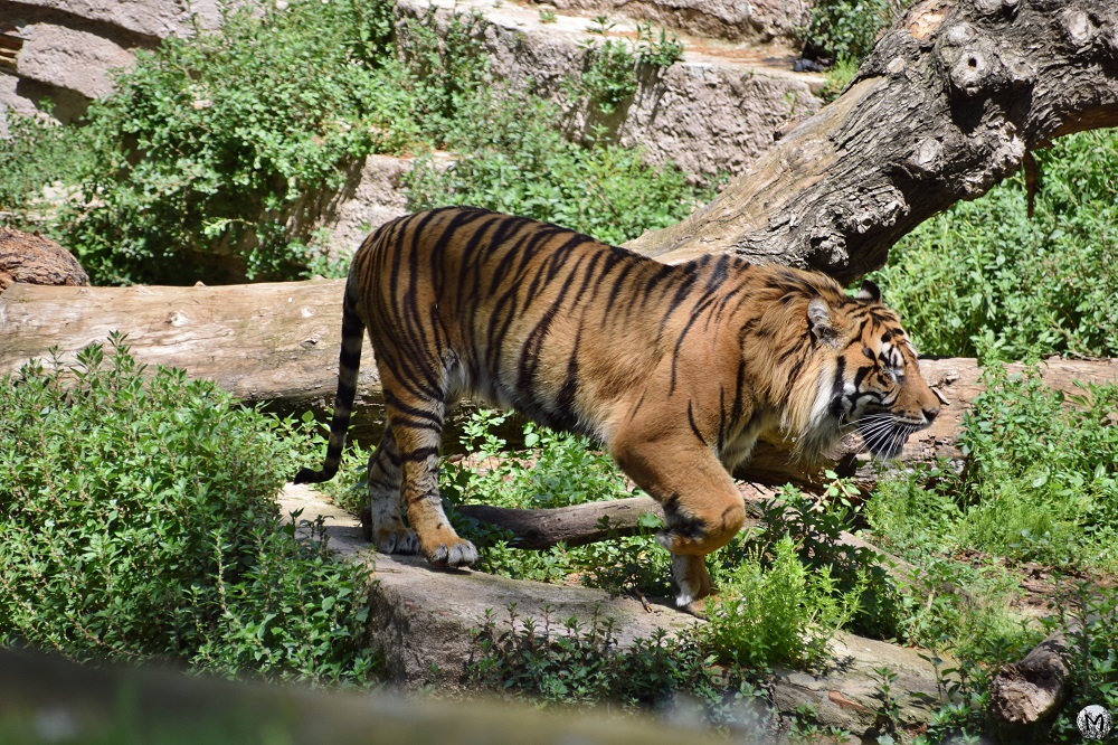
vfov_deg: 5.9
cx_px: 559
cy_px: 372
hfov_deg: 8.9
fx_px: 7218
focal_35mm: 232
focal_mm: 155
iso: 280
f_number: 6
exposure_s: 1/500
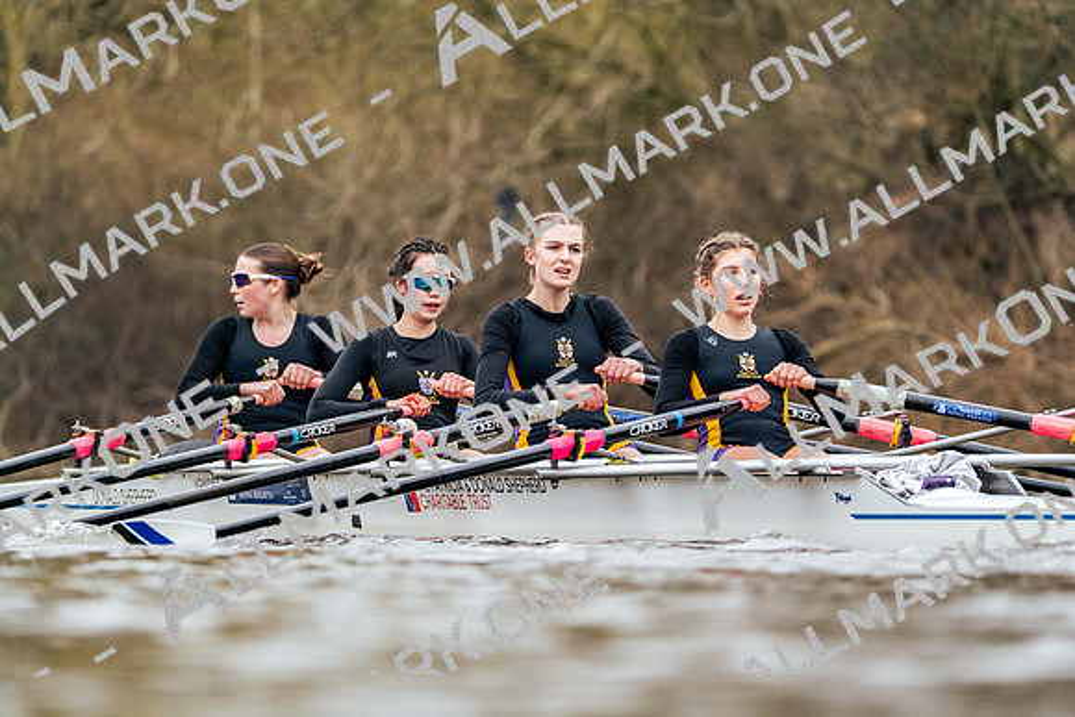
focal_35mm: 467
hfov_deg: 4.4
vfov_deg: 2.9
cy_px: 358
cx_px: 538
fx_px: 13948
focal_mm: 467
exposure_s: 1/2000
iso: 4000
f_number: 6.3
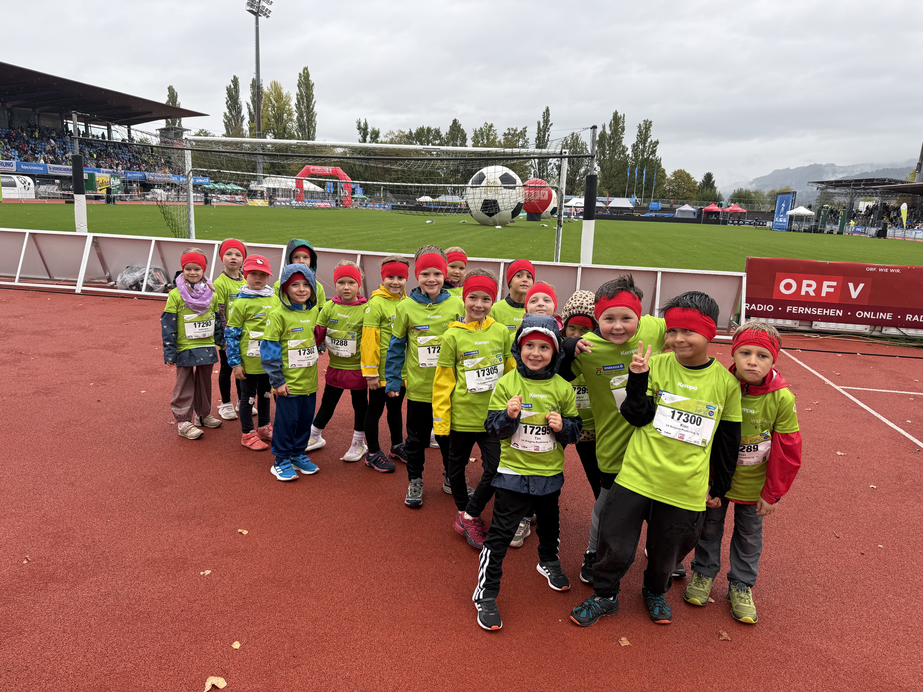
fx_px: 640
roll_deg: -2.9
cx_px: 462
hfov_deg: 71.6
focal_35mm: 24
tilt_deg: -12.8
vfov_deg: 56.8
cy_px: 346
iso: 80
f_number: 1.78
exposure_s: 1/521
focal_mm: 6.76
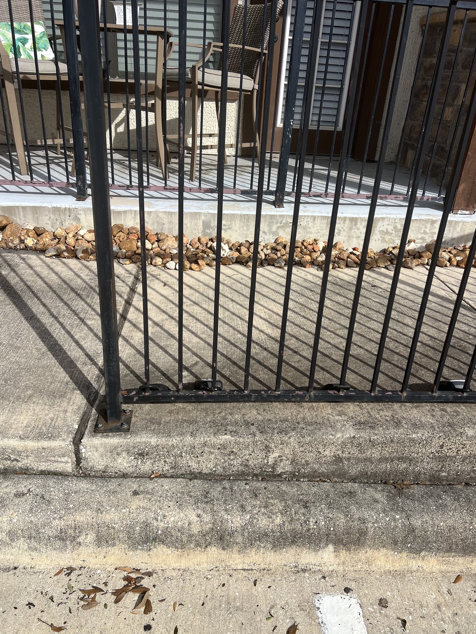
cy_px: 325
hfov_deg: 51.3
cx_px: 235
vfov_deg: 65.3
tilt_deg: -25.5
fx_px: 495
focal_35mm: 27
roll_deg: -3.3
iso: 50
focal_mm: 5.7
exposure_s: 1/5587
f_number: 1.5
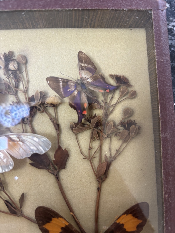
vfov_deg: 67.3
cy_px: 116
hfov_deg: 53.1
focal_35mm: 26
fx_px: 175
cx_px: 88
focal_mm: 5.96
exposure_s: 1/61
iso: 125
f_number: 1.6
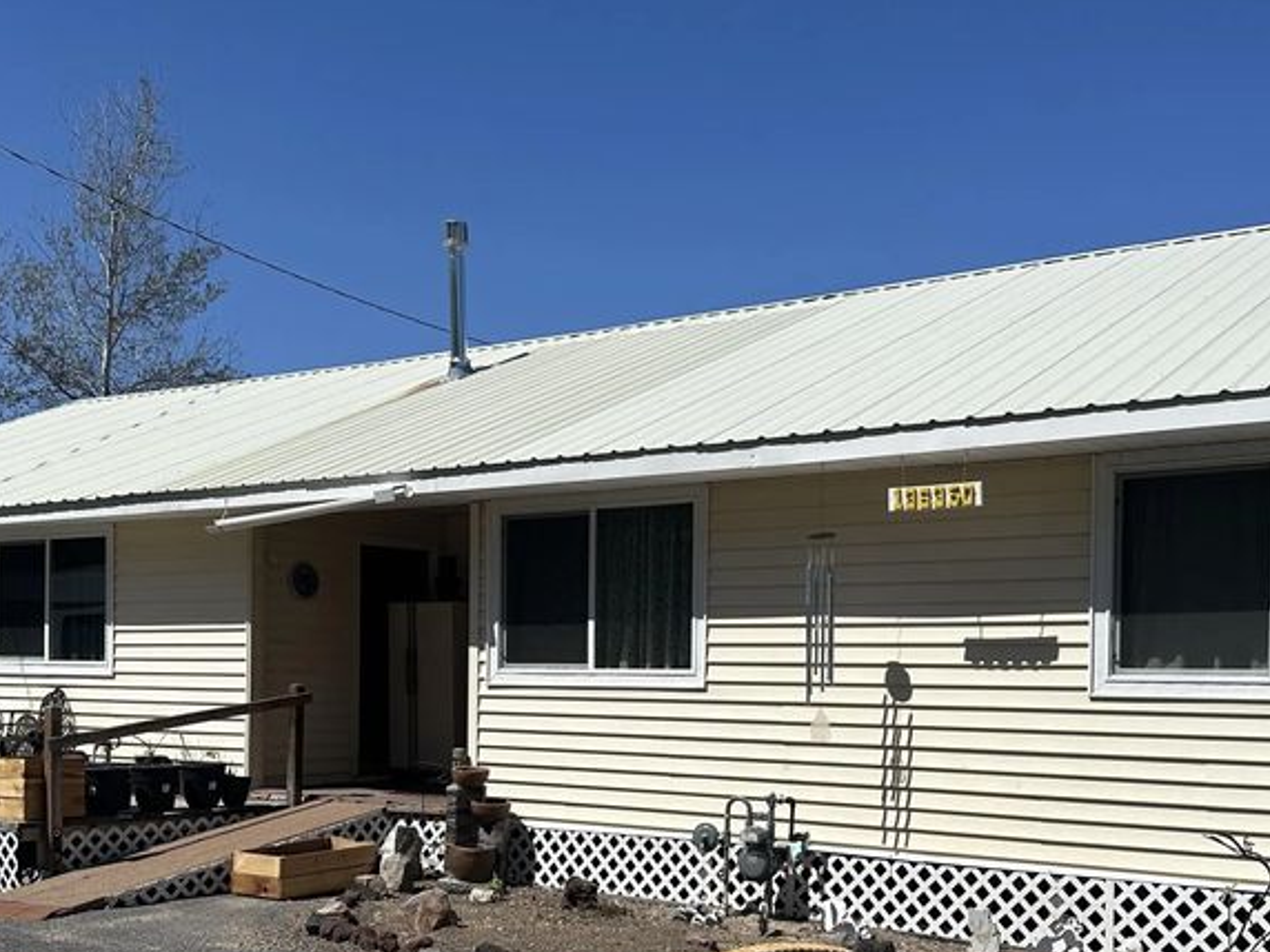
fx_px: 1578
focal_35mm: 43
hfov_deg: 43.8
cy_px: 666
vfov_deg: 33.2
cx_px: 668
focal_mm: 6.86
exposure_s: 1/9709
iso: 80
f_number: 1.78
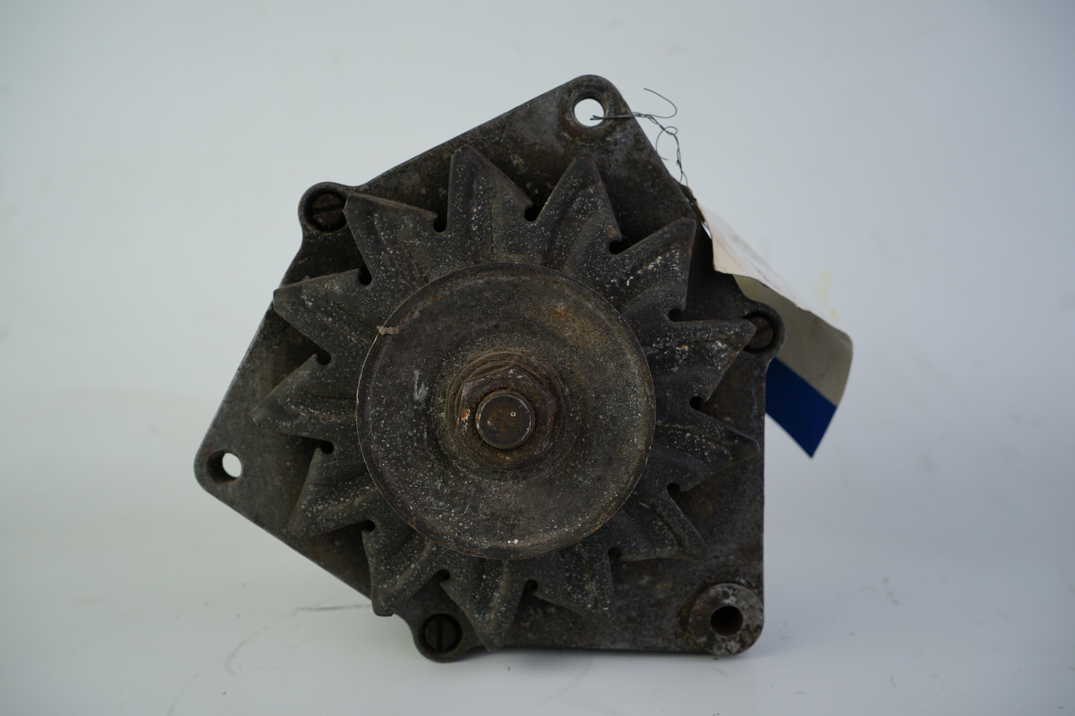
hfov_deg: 57.2
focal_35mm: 33
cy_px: 358
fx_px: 985
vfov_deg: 40.0
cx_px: 538
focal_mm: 33
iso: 200
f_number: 8
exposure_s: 1/160
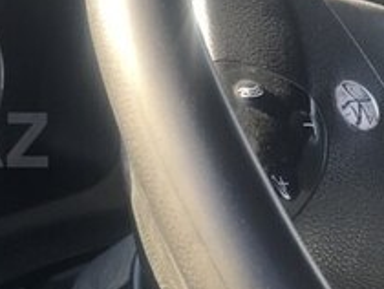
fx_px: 977
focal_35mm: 88
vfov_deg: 16.8
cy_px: 140
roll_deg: -9.9
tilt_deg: -23.5
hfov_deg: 20.1
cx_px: -139
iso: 20
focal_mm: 3.99
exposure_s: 1/171
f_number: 1.8
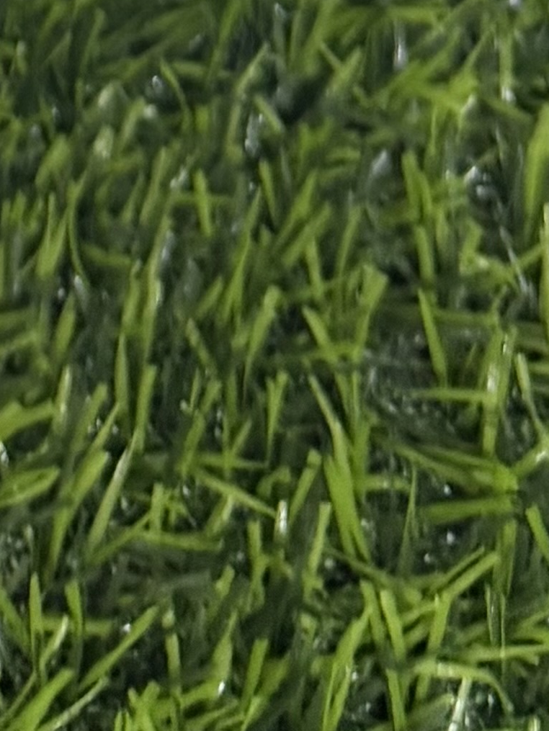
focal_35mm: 135
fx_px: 2853
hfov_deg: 10.5
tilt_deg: -75.8
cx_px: -326
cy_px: -1198
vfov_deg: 11.3
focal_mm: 6.76
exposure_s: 1/60
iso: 200
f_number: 1.78
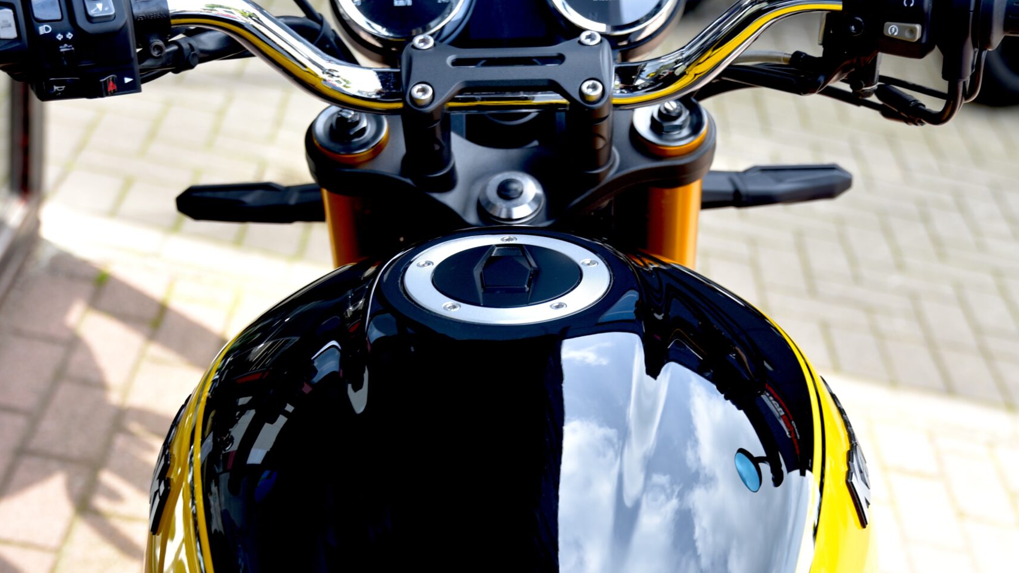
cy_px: 590
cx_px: 510
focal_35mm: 71
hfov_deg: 29.7
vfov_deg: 16.6
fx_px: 1918
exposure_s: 1/80
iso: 100
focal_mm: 45
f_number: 4.5
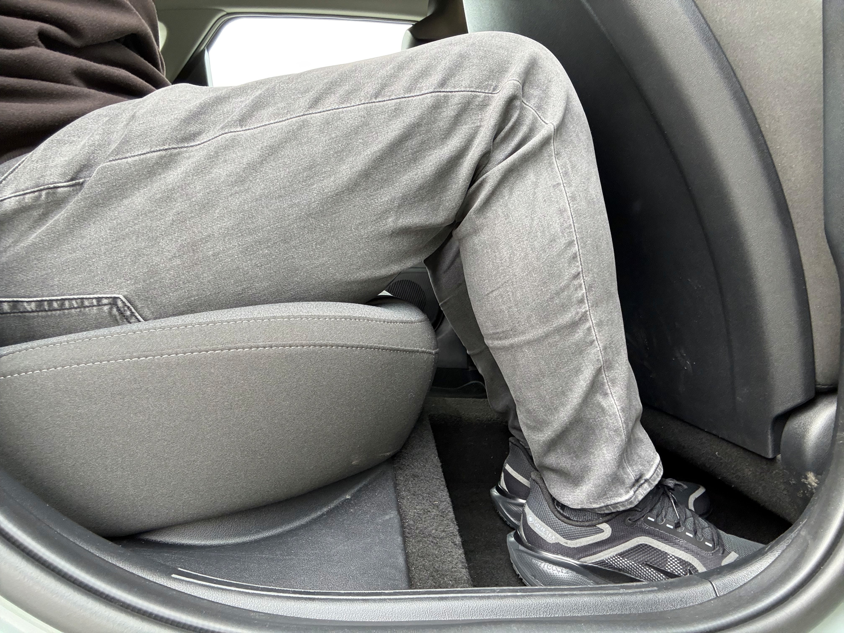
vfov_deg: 58.9
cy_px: 316
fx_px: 561
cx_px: 422
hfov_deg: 73.9
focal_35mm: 23
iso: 125
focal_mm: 2.69
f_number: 1.9
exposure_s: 1/60
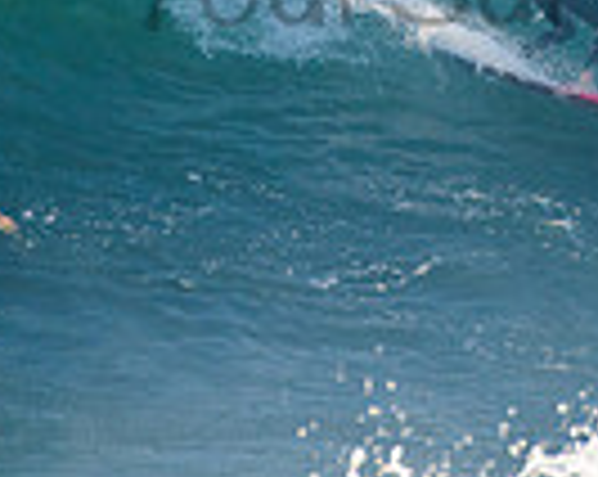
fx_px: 36282
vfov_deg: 0.8
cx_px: 589
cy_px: -79
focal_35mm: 2053
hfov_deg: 0.9
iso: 320
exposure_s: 1/1600
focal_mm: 500
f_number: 5.6
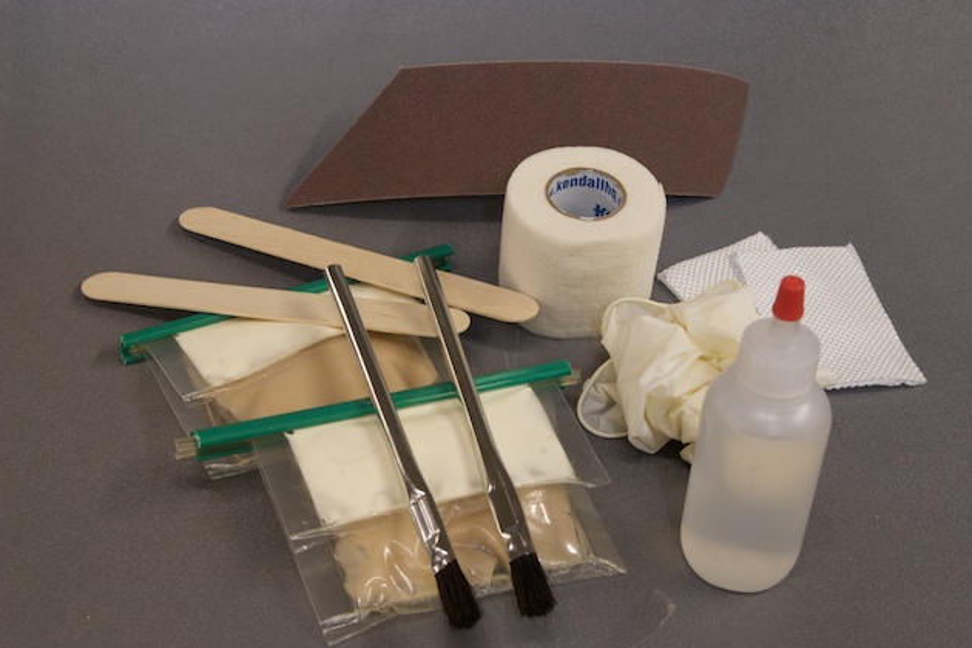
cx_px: 484
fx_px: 1566
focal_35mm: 58
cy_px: 327
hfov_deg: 34.5
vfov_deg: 23.4
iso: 320
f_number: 11
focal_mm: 38
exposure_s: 1/2.5
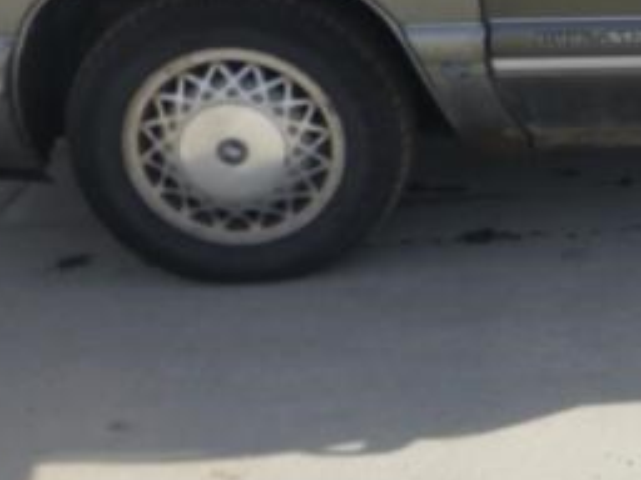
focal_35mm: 78
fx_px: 1444
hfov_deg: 21.9
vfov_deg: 18.2
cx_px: 881
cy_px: -42
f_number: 3.9
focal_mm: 4.5
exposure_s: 1/400
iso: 100
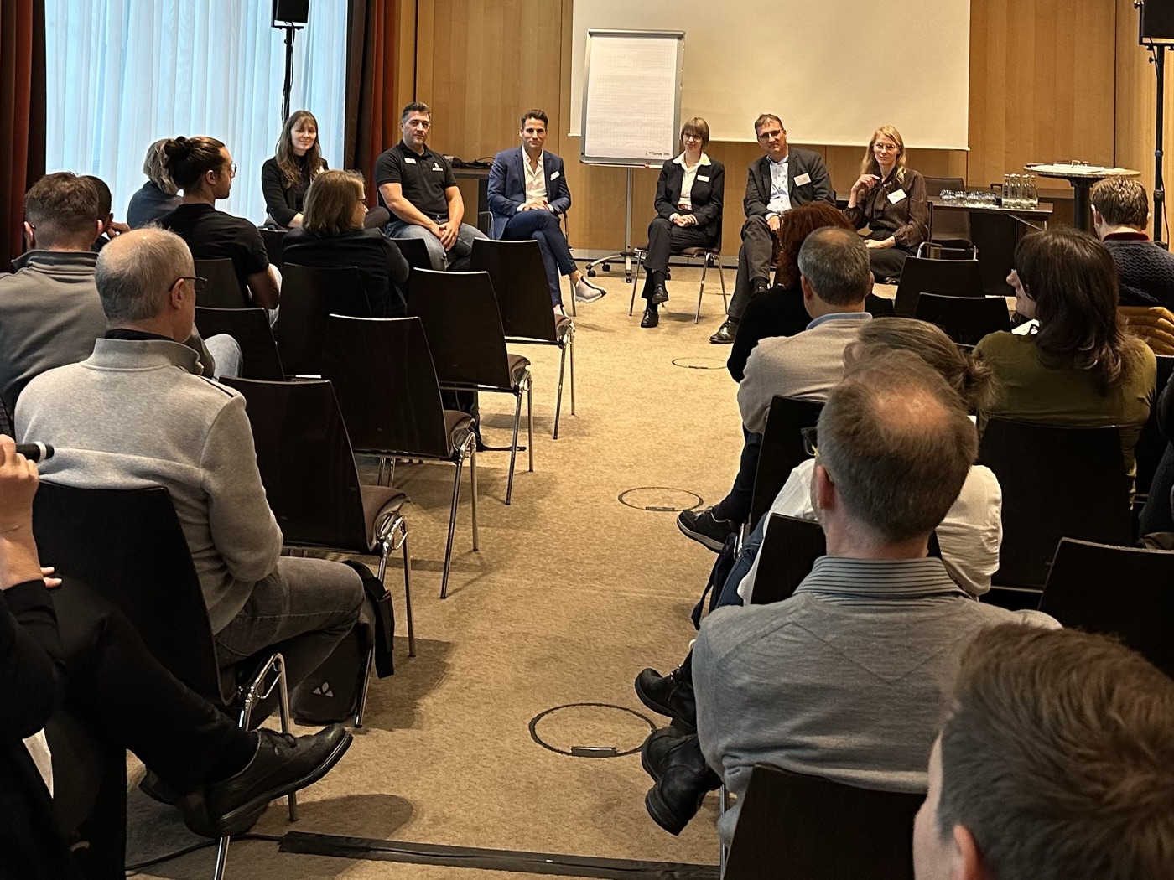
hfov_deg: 71.6
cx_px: 587
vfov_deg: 56.8
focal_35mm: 24
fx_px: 814
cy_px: 440
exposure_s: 1/50
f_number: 1.78
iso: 200
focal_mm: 6.86
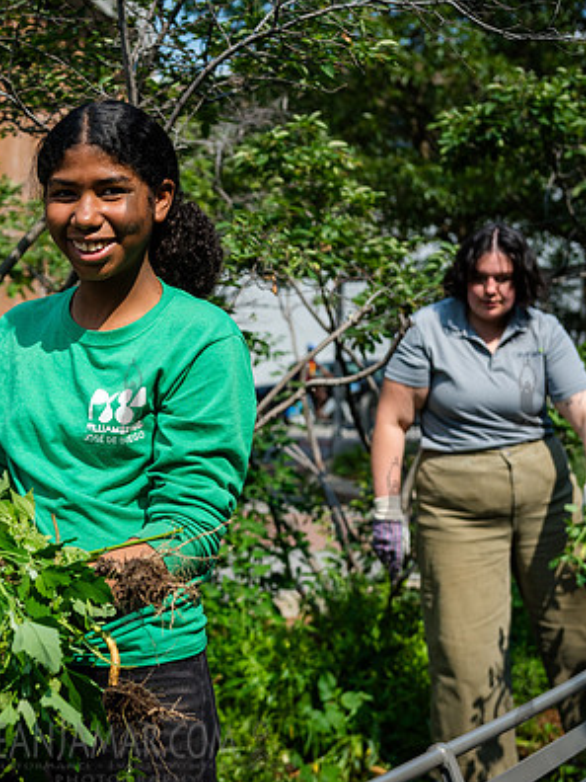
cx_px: 113
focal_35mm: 73
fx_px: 1648
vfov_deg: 26.7
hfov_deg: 19.9
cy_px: 393
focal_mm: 50
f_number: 4
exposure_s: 1/3200
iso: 500
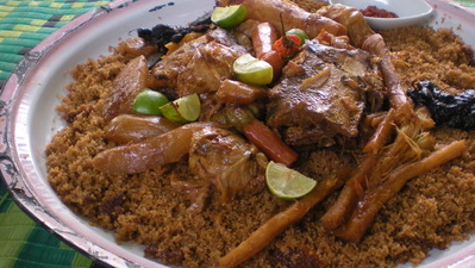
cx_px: 279
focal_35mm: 56
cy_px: 120
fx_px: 706
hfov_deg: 37.1
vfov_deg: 21.5
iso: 159
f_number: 3.1
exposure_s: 1/60.7
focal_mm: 6.3
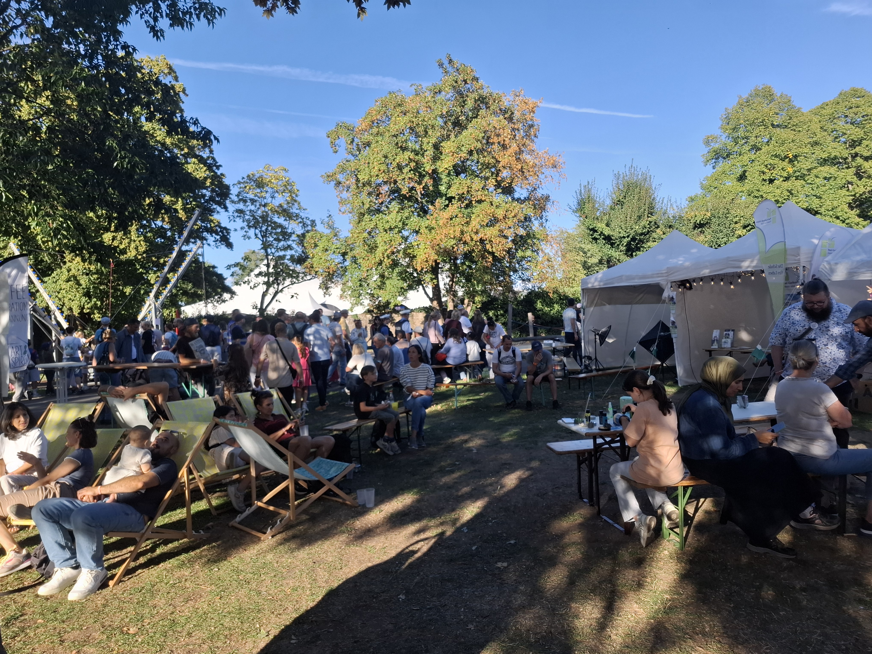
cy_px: 327
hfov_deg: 73.9
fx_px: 579
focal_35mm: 23
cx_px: 436
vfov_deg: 58.9
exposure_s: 1/737
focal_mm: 5.54
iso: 50
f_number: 1.8
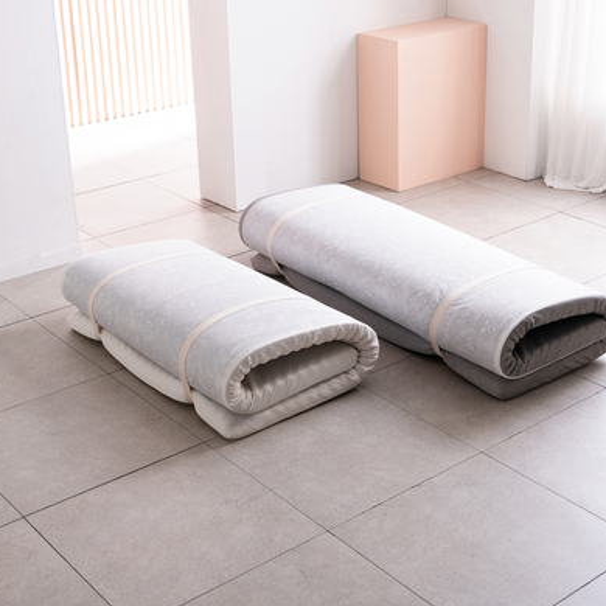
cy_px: 263
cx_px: 334
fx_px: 1149
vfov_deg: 29.5
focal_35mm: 58
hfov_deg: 29.5
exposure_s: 1/60
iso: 125
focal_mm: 38
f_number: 8
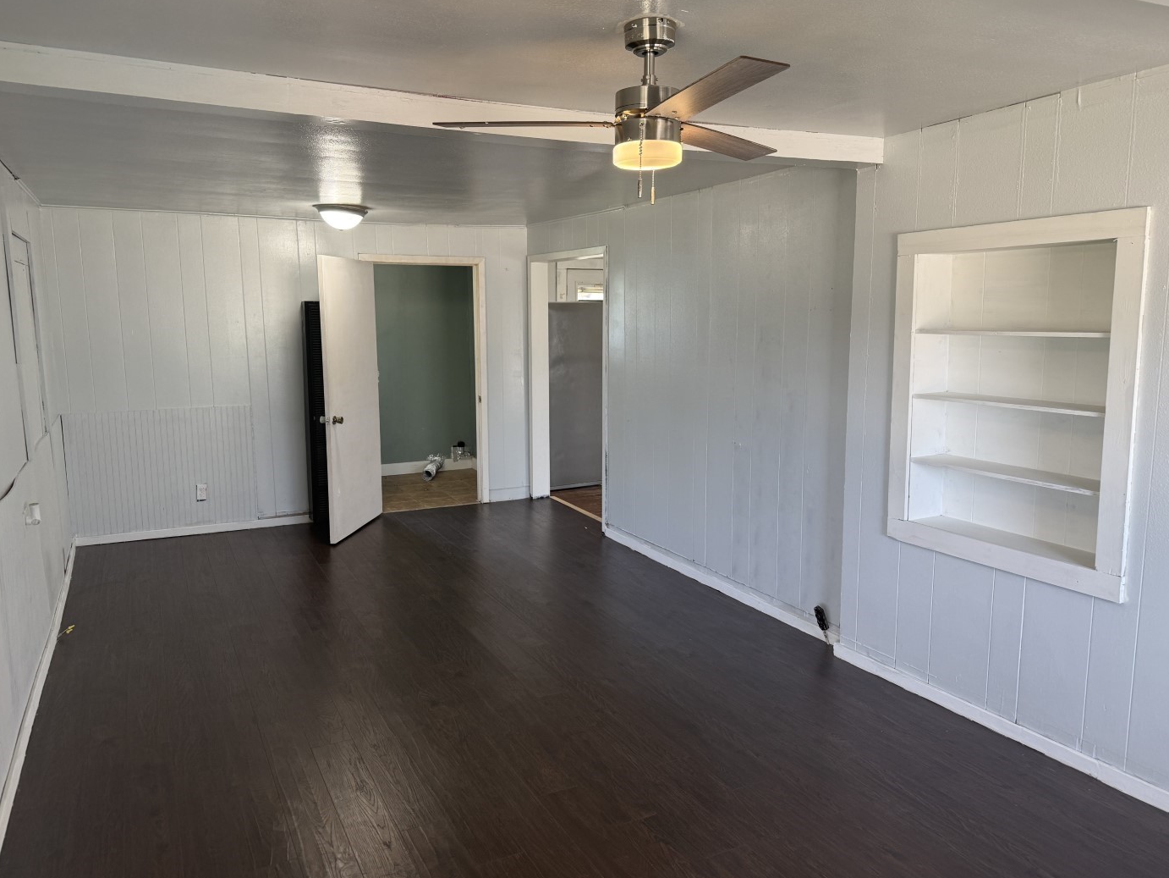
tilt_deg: -7.5
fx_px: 844
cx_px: 563
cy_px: 433
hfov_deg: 69.4
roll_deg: +0.5
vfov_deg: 54.9
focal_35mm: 25
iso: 100
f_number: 1.78
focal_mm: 6.76
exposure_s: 1/60
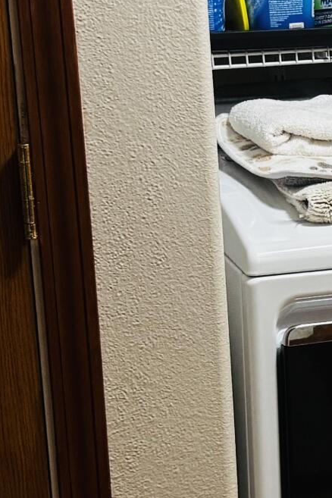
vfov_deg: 17.9
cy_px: 243
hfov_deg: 11.1
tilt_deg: -15.2
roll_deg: -0.3
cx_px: 615
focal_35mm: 114
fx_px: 1577
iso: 400
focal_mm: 6.76
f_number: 1.78
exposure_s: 1/60
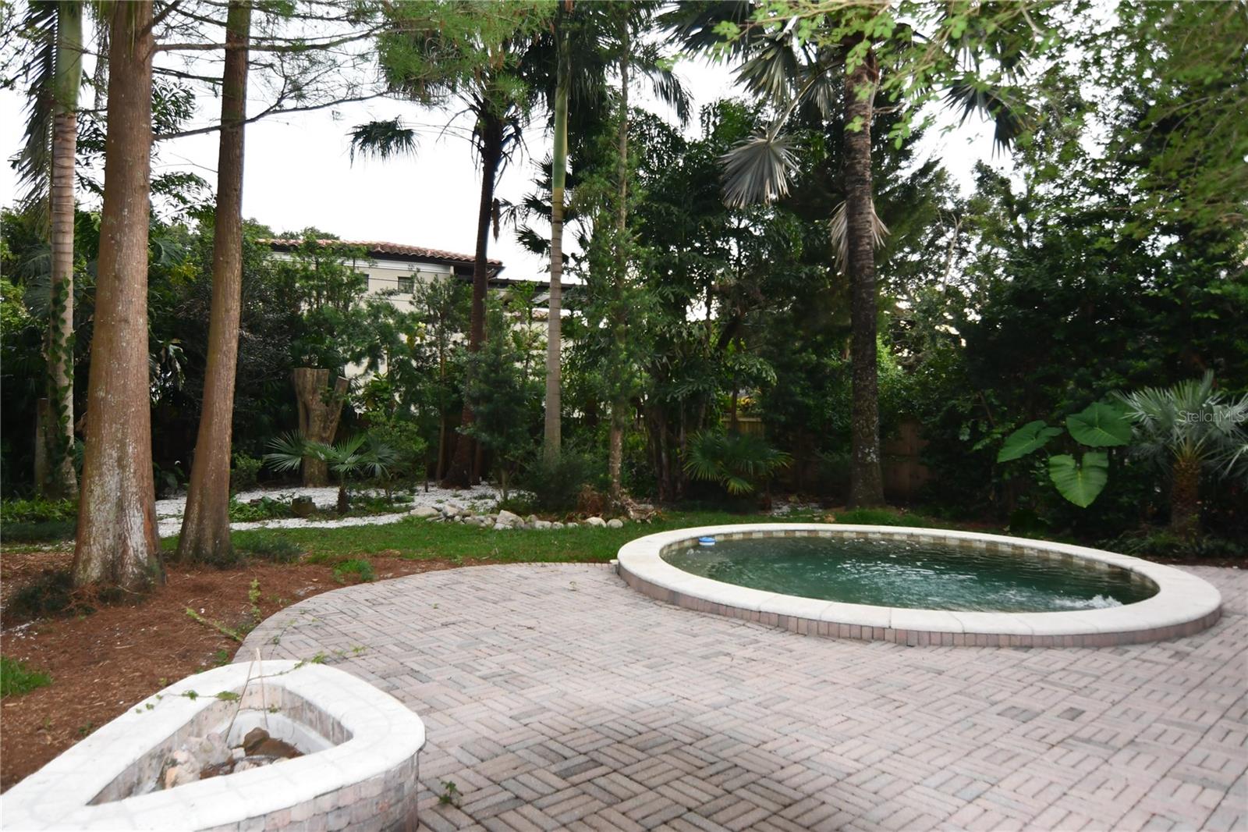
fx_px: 762
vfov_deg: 57.2
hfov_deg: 78.6
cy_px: 416
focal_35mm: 22
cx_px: 624
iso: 250
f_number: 2.8
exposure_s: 1/125
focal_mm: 11
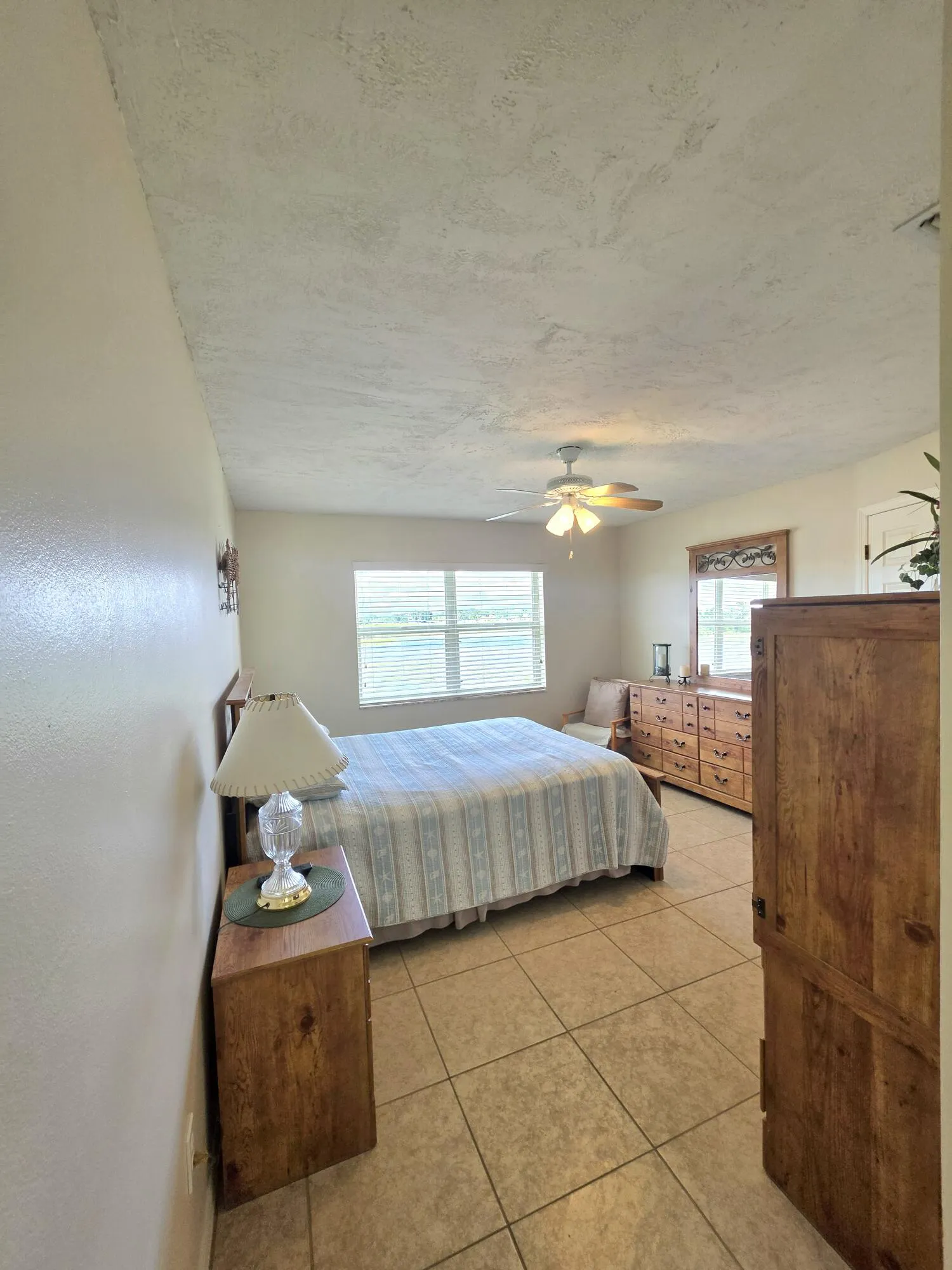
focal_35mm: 13
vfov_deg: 106.2
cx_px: 476
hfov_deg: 89.9
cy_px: 635
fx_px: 477
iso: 50
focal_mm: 2.2
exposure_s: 1/120
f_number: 1.9
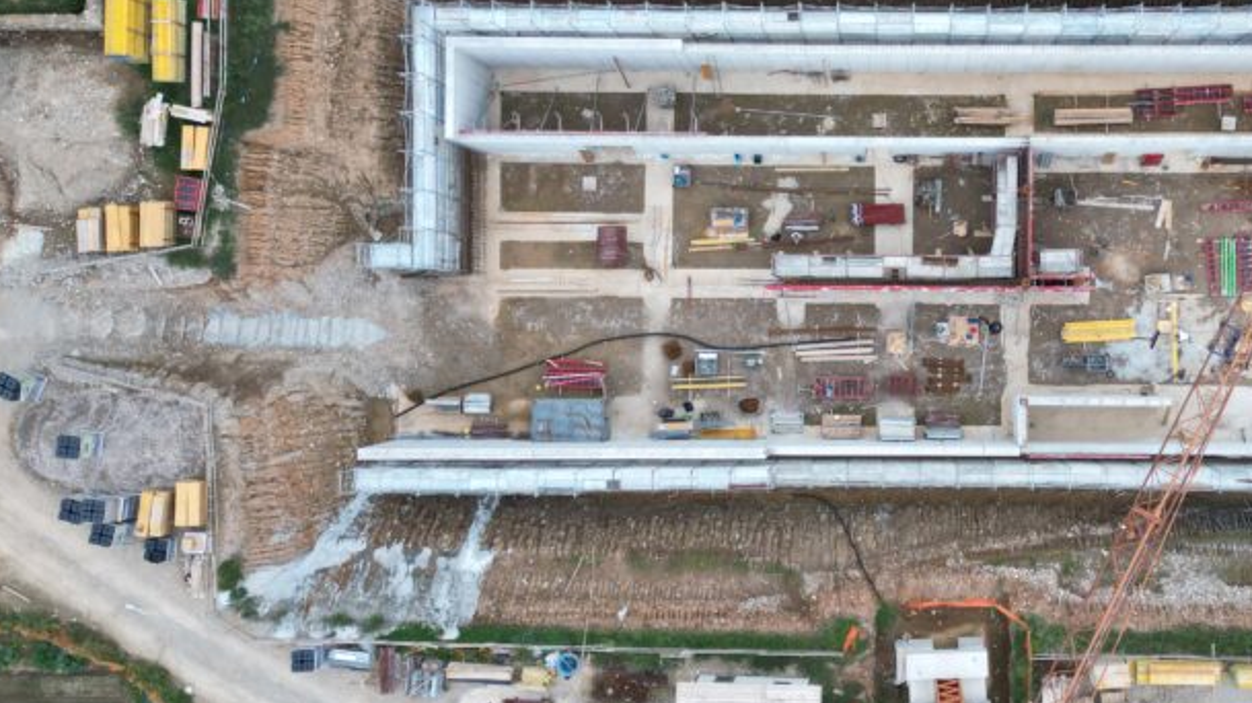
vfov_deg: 27.0
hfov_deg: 45.2
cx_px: 898
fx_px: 1460
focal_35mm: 44
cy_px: 286
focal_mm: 6.72
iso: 120
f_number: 1.7
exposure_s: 1/100
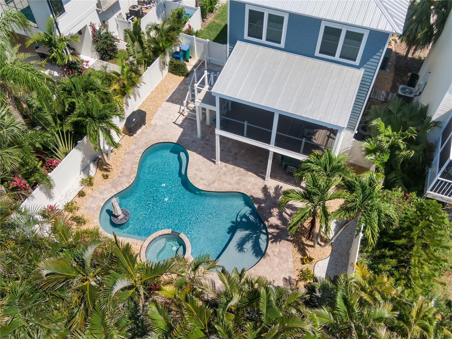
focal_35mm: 31
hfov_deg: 58.4
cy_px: 170
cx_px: 226
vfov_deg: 45.4
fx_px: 405
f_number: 3.1
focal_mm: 5.33
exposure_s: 1/1600
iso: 100
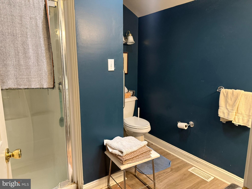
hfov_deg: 71.6
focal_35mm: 24
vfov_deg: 56.8
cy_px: 94
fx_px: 175
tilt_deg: -10.3
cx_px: 126
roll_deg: -0.6
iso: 640
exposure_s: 1/40
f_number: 1.78
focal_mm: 6.76
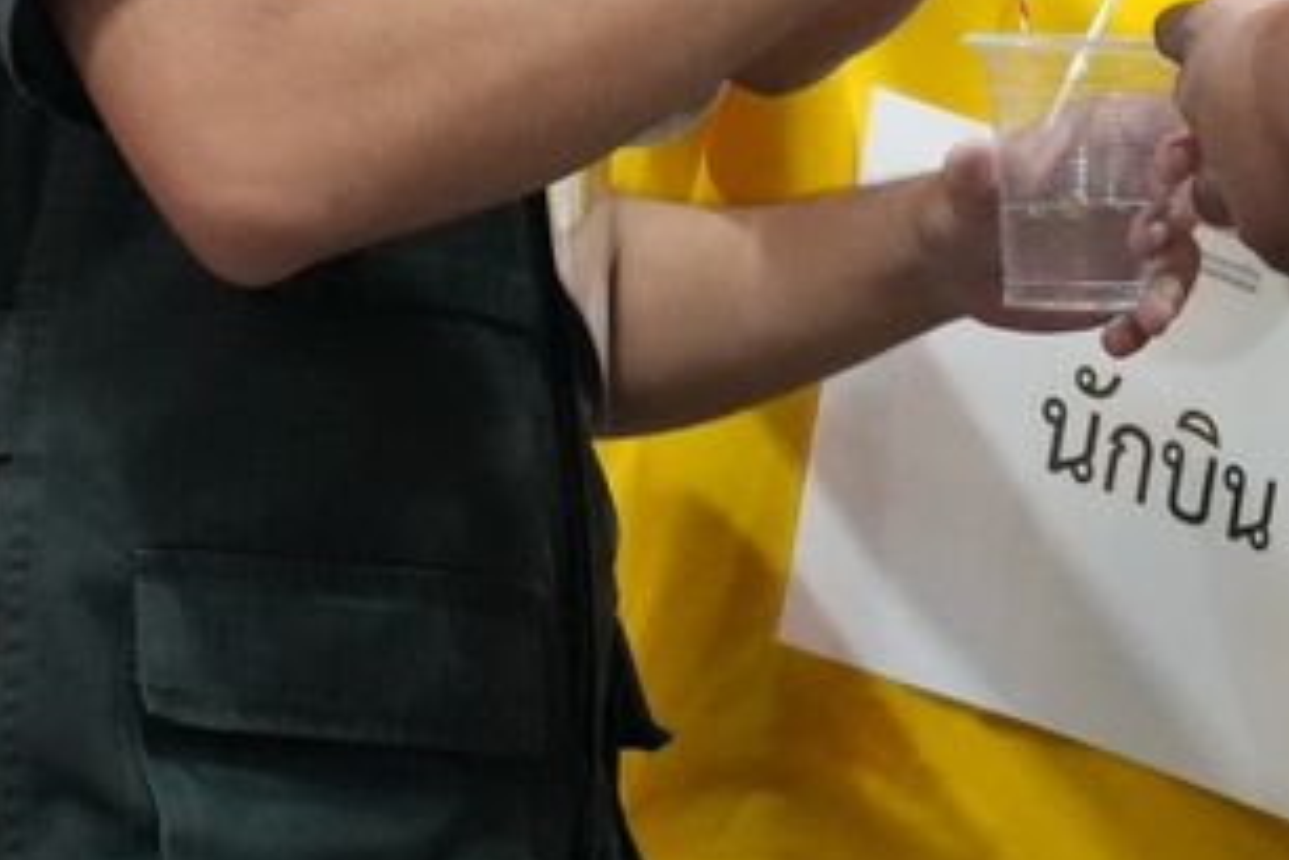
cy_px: -334
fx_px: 22066
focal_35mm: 616
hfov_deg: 3.3
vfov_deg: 2.2
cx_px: 1037
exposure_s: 1/125
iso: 6400
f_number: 5.6
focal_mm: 126
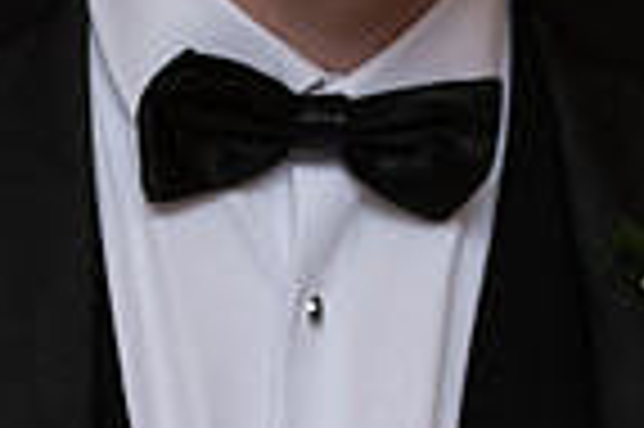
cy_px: 137
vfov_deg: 5.8
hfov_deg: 8.7
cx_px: 658
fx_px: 4217
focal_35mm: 236
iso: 800
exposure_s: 1/160
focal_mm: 58
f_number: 3.5
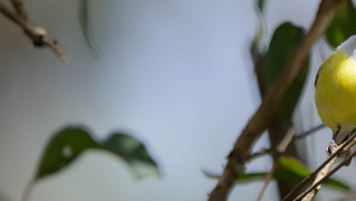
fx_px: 17203
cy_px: 108
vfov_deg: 0.7
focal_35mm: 1821
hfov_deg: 1.2
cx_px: 219
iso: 500
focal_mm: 560
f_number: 4
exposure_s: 1/2500
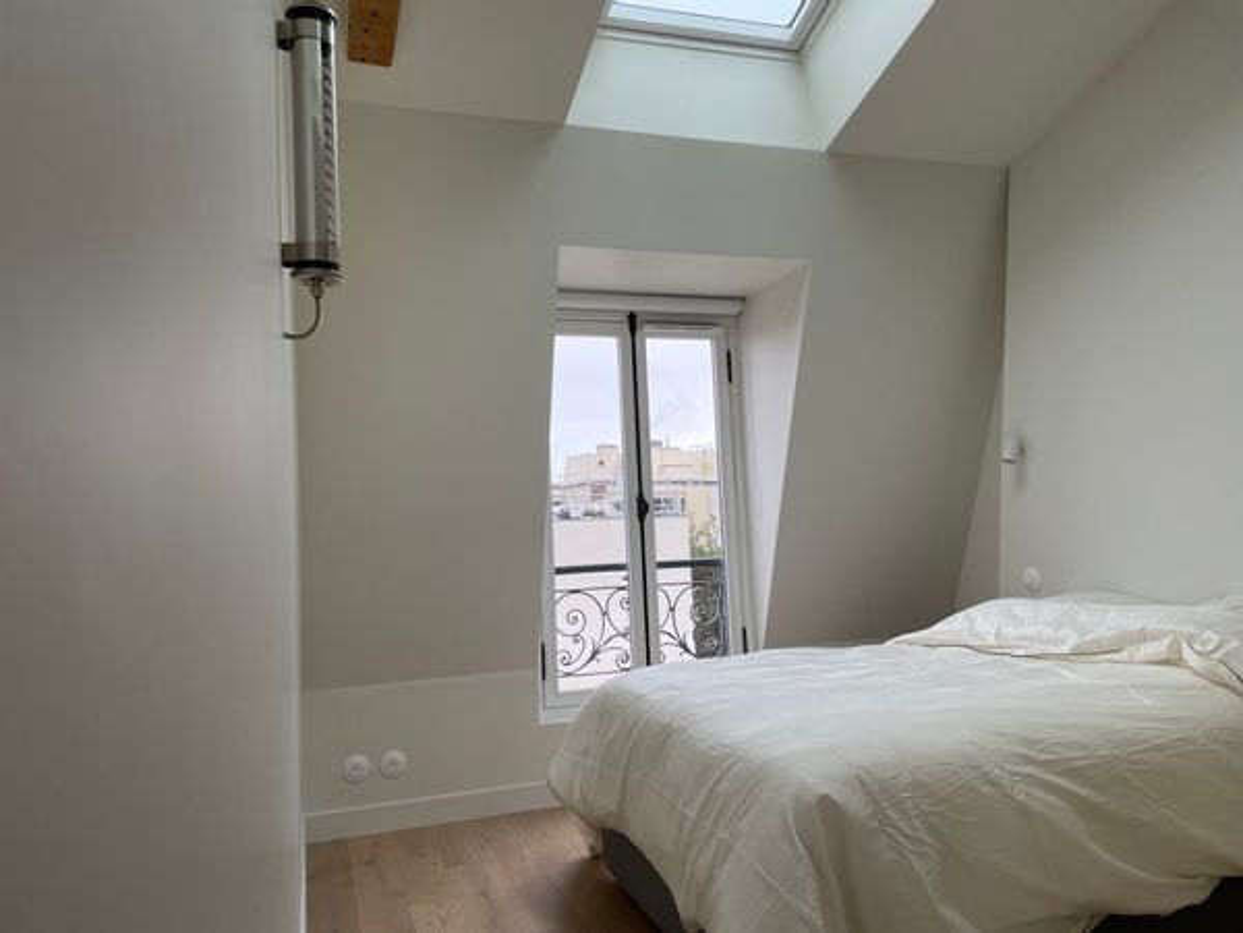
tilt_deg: +4.8
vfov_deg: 53.1
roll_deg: +3.0
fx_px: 934
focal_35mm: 26
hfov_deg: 67.3
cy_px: 466
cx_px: 622
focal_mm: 4.2
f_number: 1.6
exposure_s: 1/121
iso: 100
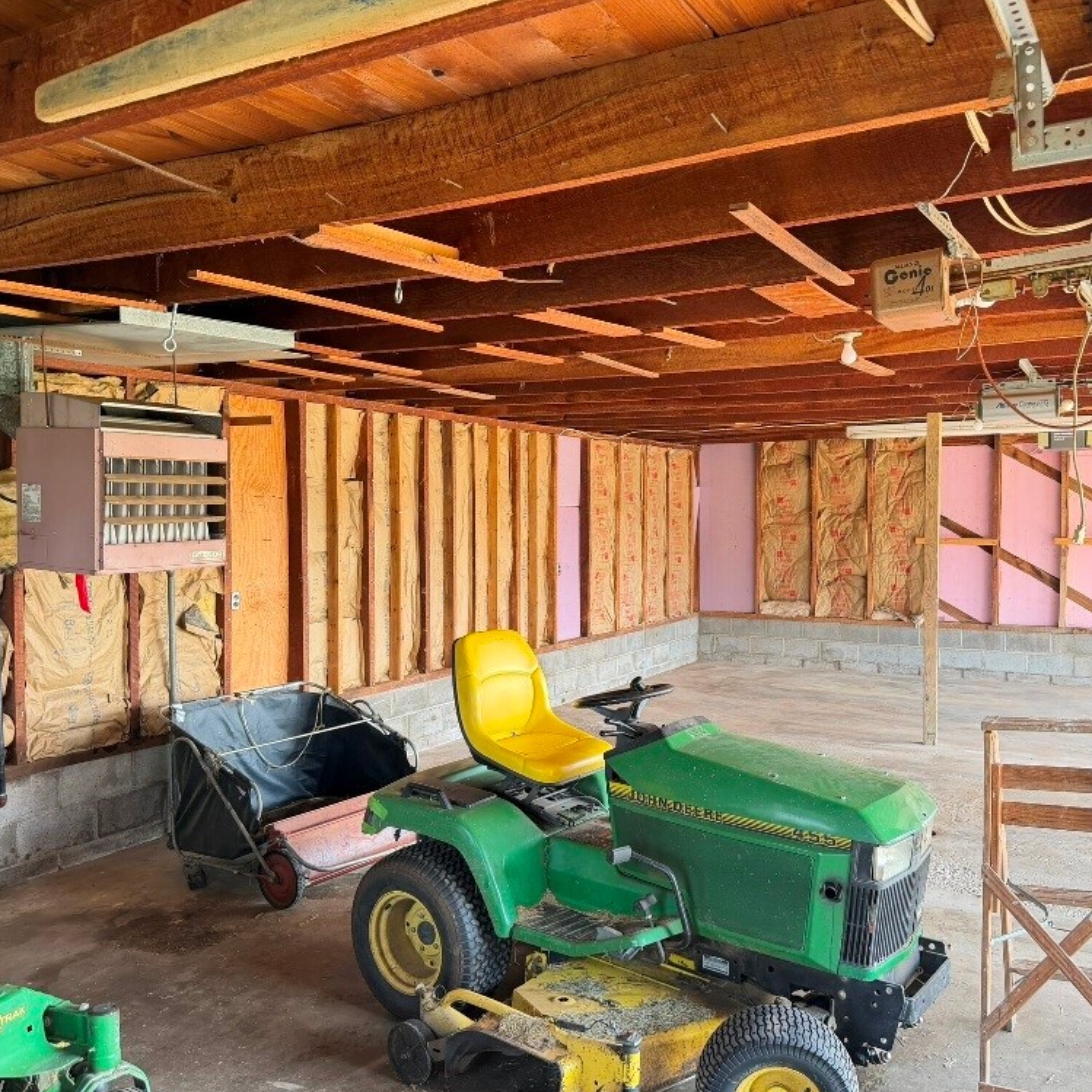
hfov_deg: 55.5
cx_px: 601
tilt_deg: -1.1
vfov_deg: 55.6
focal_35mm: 29
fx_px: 1035
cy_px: 551
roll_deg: +1.2
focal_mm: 6.76
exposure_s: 1/121
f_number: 1.78
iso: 160
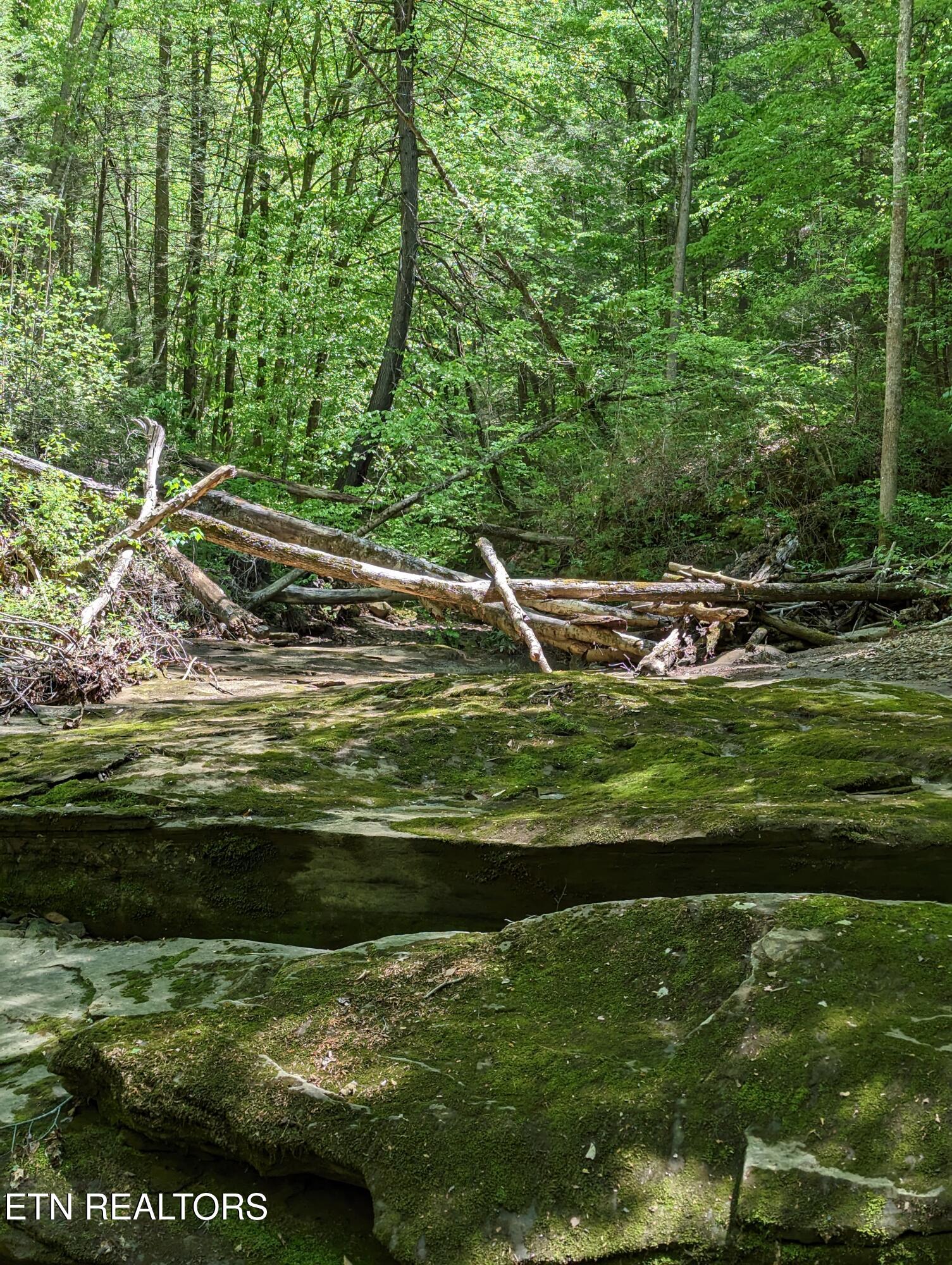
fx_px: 1756
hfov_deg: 30.3
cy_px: 632
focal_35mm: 48
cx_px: 476
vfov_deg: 39.6
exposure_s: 1/503
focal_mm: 6.81
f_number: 1.85
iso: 46
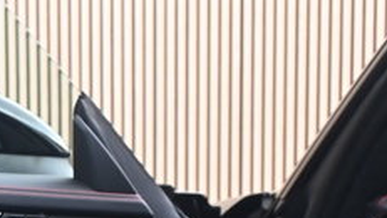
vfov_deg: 9.8
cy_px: 376
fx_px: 1207
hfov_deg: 16.5
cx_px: -199
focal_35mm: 118
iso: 1400
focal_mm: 22.5
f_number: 4
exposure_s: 1/40
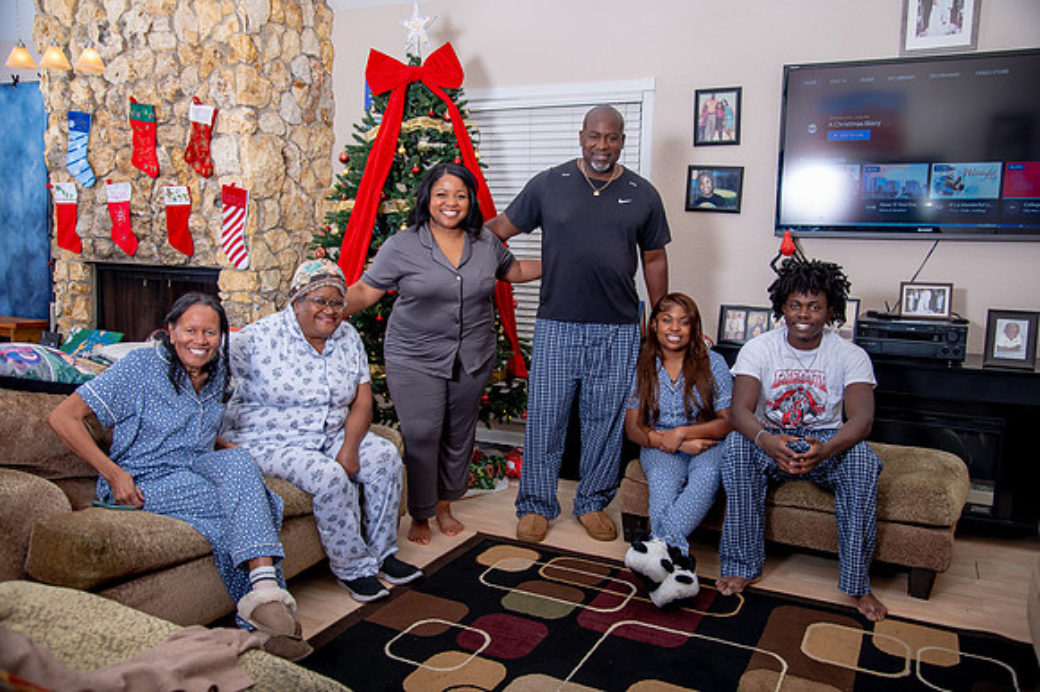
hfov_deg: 60.3
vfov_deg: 42.3
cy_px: 346
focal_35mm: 31
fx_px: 895
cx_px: 520
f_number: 4
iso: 100
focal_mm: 31
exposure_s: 1/200
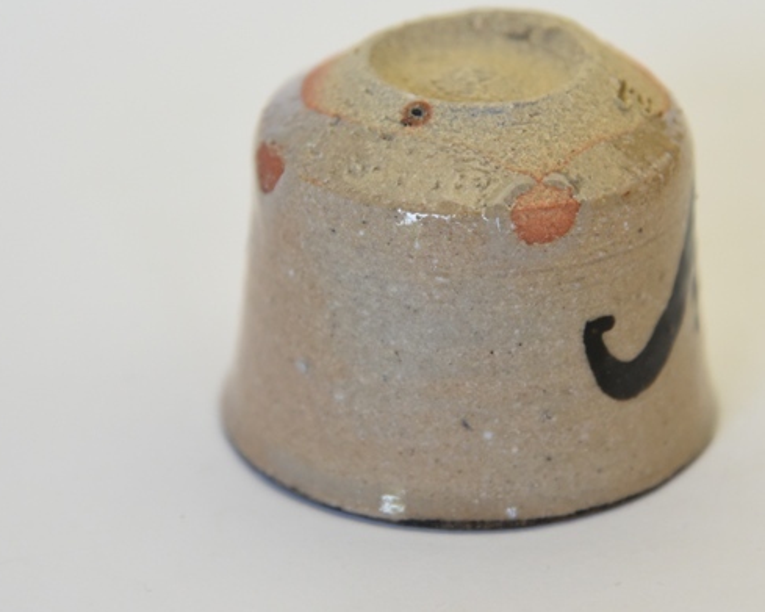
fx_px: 2920
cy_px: 297
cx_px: 477
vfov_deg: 12.0
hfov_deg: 14.9
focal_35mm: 129
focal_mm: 105
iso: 1250
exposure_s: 1/320
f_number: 4.5
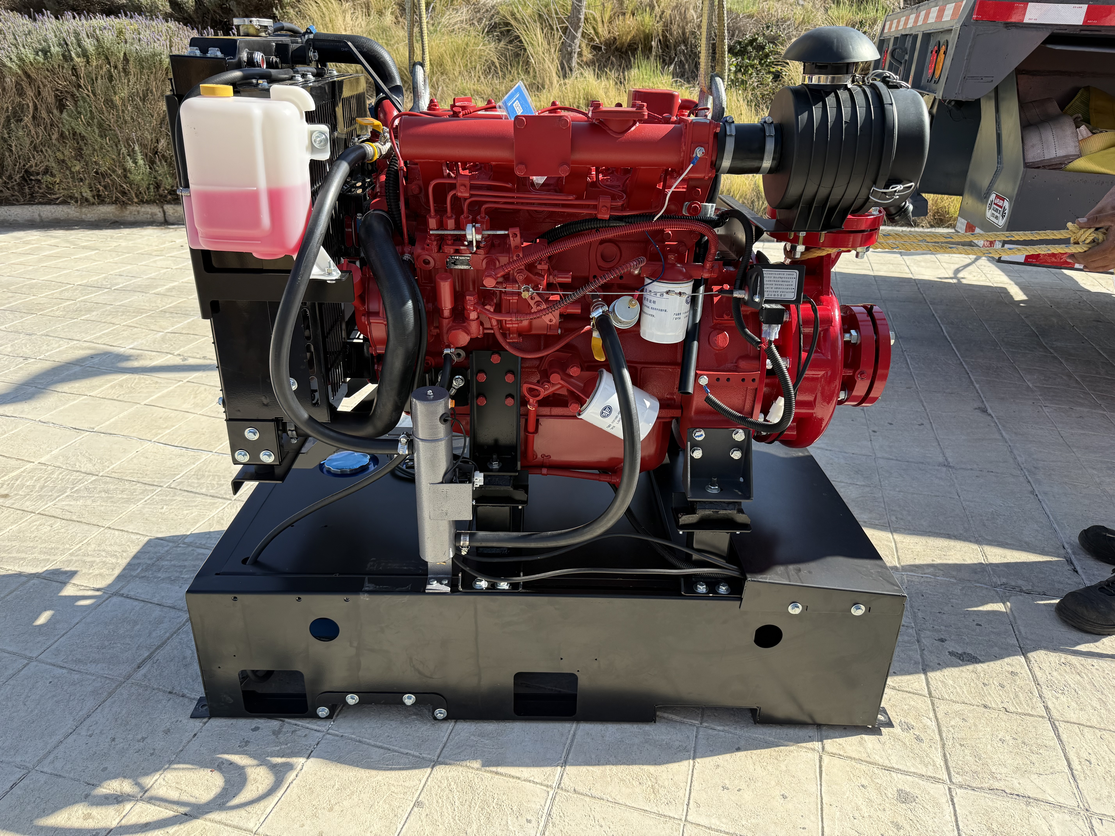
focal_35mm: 24
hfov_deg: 71.6
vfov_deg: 56.8
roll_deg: +2.0
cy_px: 418
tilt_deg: -23.9
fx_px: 773
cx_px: 558
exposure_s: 1/1689
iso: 100
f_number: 1.78
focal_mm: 6.76
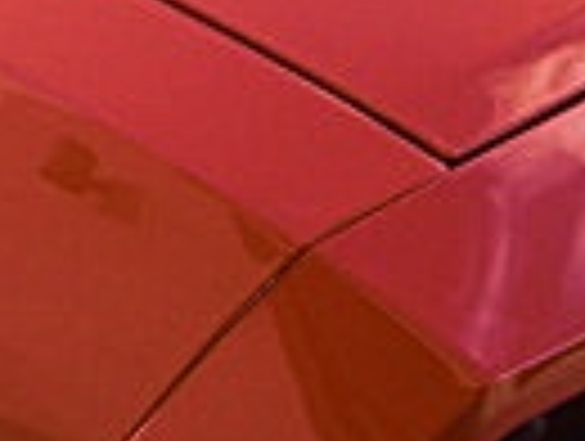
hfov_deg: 11.0
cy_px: 310
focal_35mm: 177
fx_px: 2997
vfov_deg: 8.4
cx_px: -45
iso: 50
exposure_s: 1/125
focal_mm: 6.3
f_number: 2.8
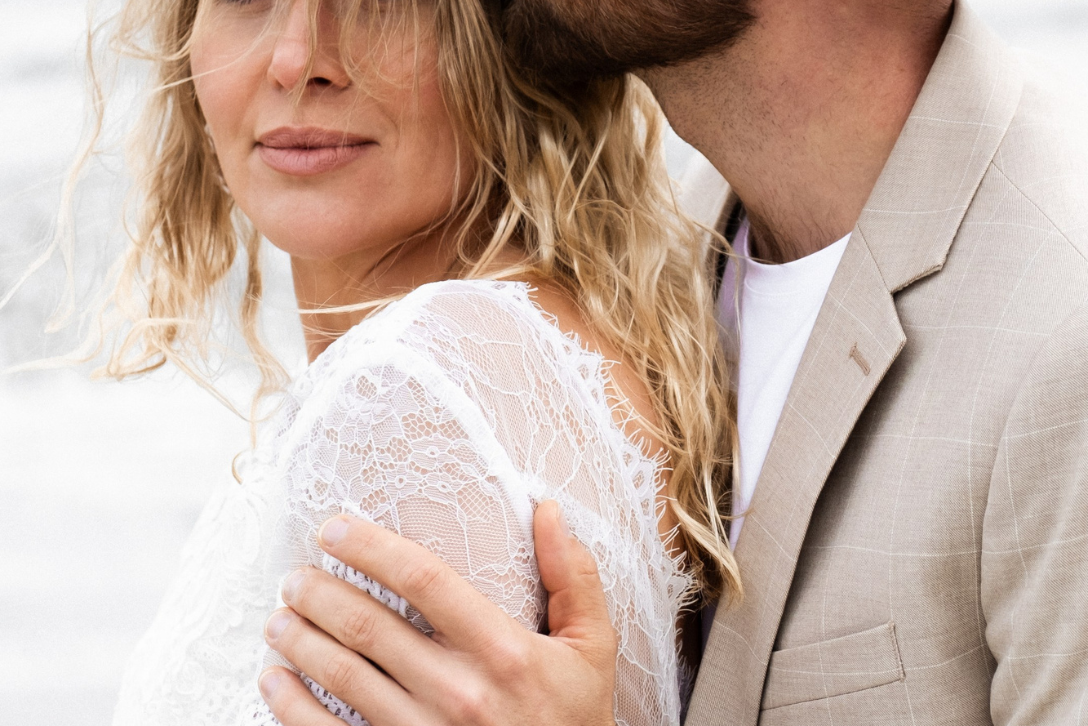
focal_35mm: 230
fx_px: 6951
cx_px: 643
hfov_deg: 8.9
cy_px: 124
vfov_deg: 6.0
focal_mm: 77.9
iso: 320
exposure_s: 1/500
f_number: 3.8
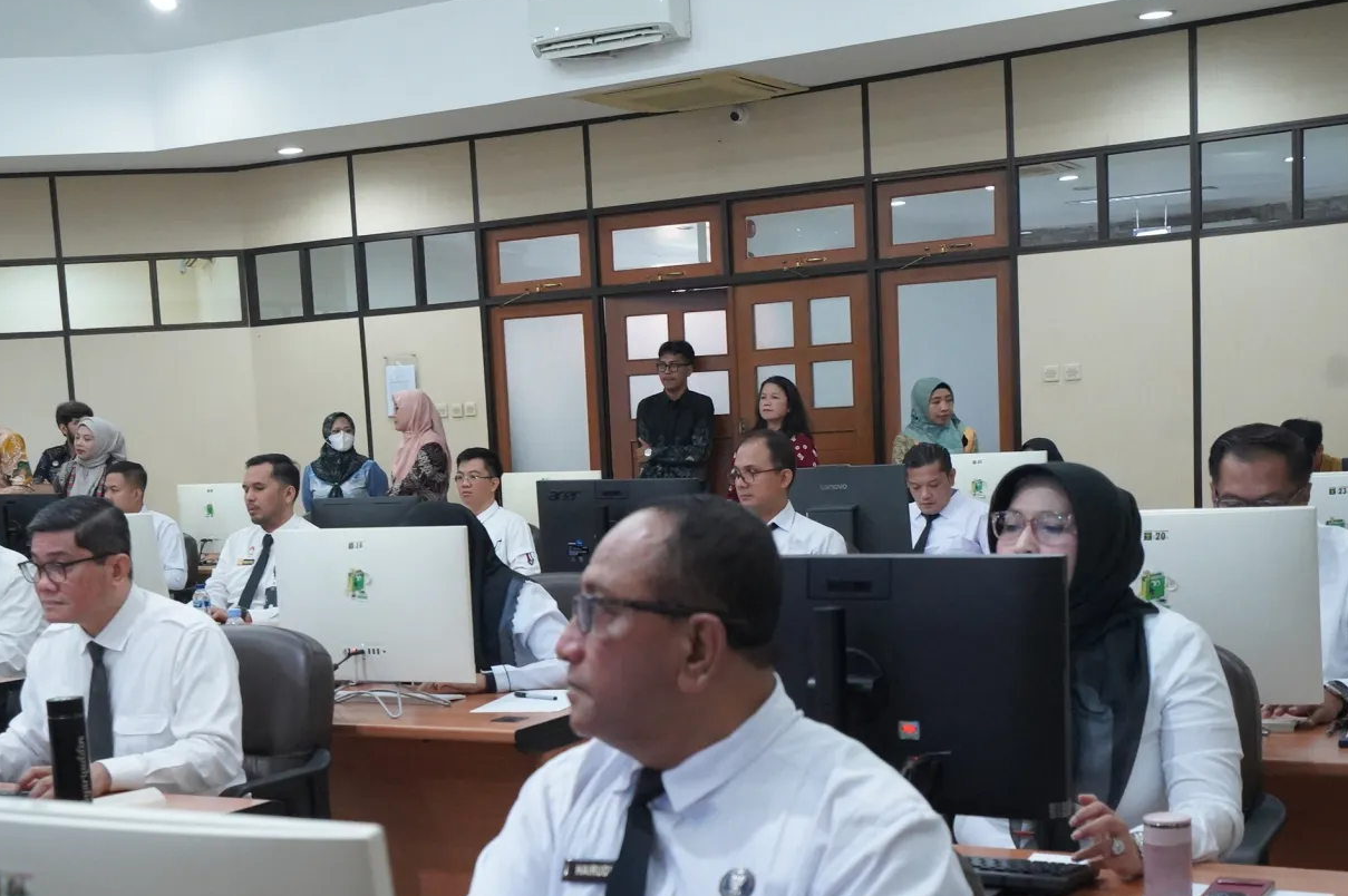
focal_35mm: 54
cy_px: 687
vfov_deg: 24.7
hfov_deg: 36.8
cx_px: 584
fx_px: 2020
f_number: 5.6
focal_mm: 34
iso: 8000
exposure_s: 1/100
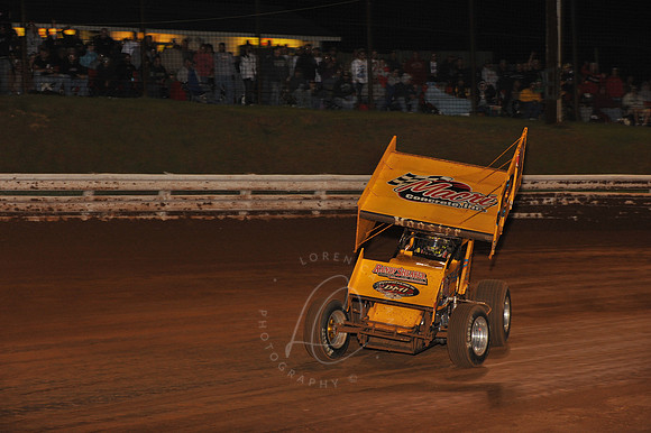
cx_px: 326
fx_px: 2024
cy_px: 216
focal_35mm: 112
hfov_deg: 18.3
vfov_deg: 12.2
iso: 1250
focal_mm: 112
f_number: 6.3
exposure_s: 1/320
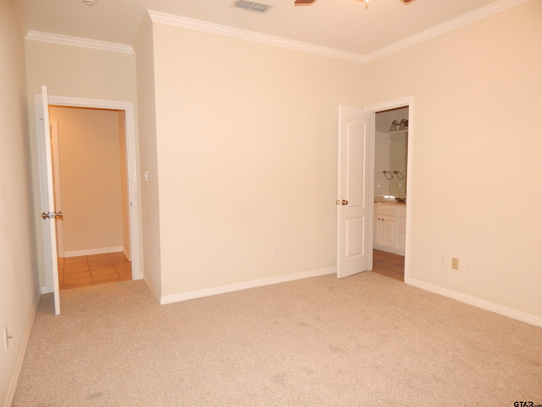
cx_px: 271
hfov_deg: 76.4
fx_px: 344
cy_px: 204
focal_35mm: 22
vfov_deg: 61.1
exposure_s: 1/30
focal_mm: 4
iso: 220
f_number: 3
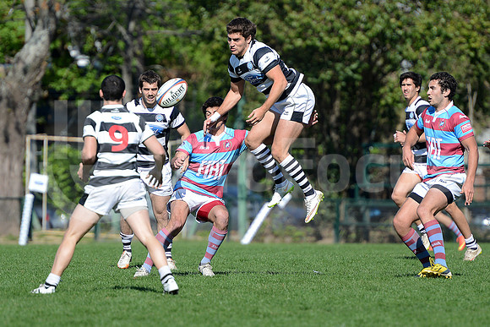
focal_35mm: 270
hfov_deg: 7.6
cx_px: 245
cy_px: 164
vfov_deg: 5.1
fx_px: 3676
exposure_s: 1/2000
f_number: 4
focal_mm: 270
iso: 320
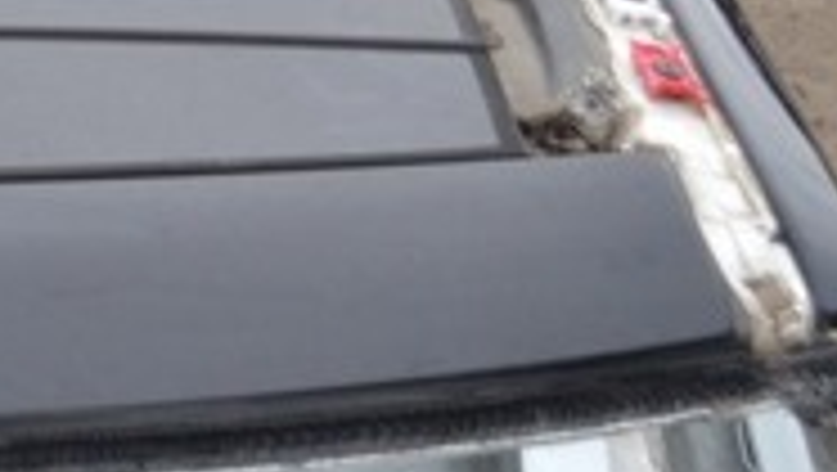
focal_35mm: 173
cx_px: -378
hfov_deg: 11.9
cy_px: -270
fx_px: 3843
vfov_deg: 6.9
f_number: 4.8
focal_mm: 32
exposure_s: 1/100
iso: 400
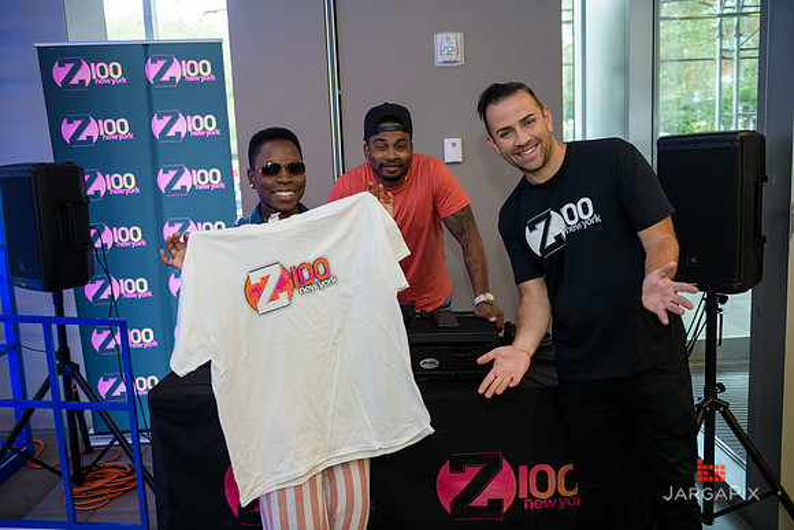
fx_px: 706
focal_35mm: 32
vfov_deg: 41.1
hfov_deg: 58.7
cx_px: 397
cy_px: 265
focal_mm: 32
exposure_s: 1/125
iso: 400
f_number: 3.2
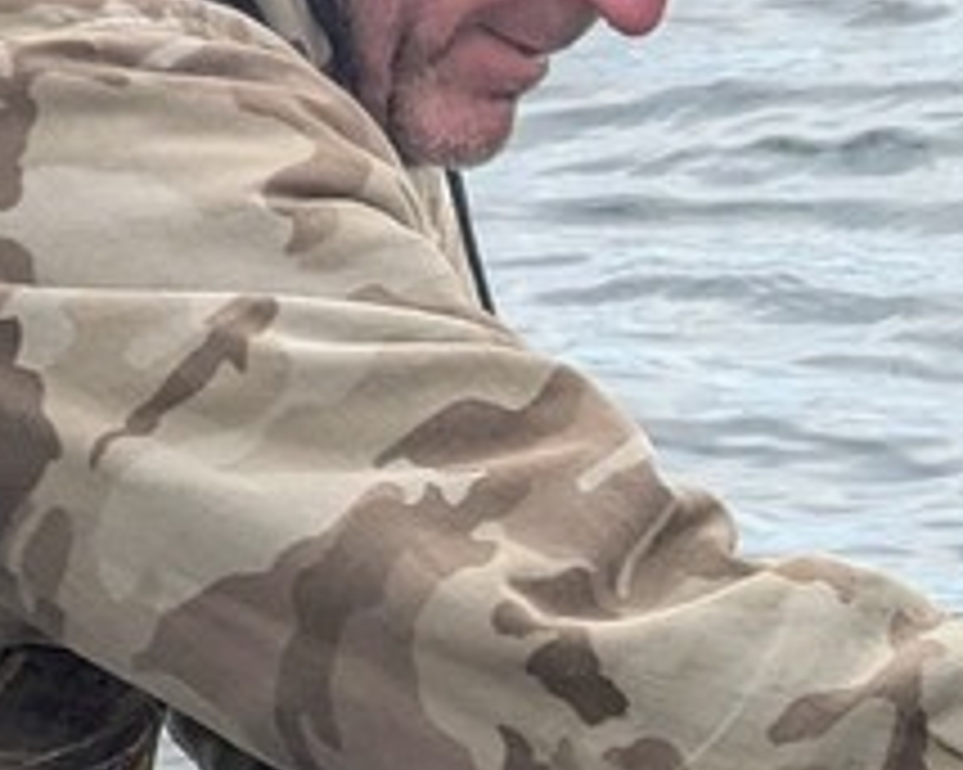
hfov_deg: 3.9
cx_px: 2038
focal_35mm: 495
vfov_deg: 3.1
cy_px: 1078
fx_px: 14102
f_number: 3.5
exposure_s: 1/298
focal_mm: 19
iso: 40
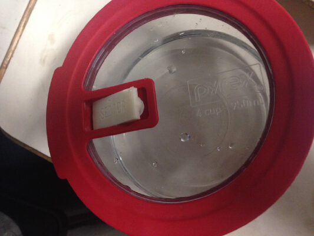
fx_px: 299
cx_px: 157
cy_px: 118
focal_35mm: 33
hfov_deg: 55.3
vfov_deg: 43.0
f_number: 2.4
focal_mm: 4.12
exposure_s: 1/20
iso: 320
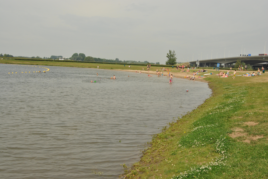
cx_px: 134
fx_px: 291
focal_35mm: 39
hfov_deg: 49.5
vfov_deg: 34.3
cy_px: 90
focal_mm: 26
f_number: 13
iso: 400
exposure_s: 1/640
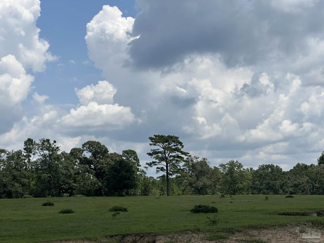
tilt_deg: +7.9
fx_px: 721
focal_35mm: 77
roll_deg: +0.3
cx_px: 162
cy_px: 122
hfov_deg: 25.3
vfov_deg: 19.1
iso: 32
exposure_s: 1/1754
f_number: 2.8
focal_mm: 9
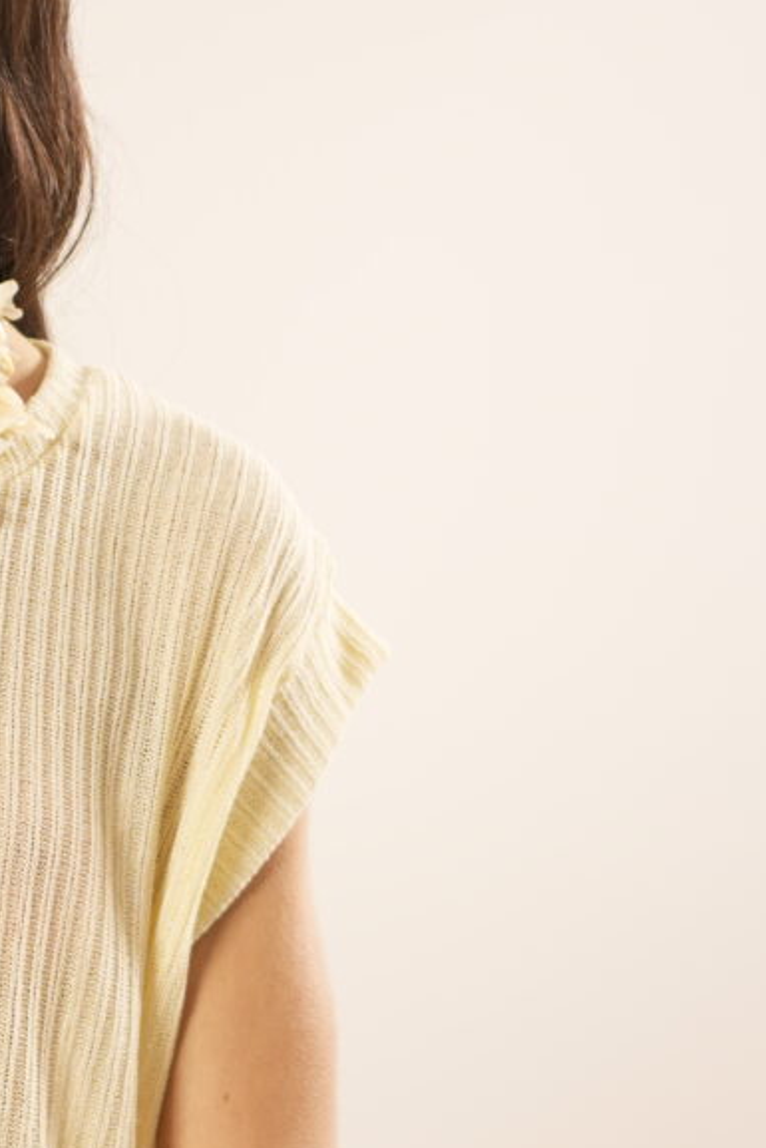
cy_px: 913
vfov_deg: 13.1
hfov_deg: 8.7
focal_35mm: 156
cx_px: -243
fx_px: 4976
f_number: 3.2
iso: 400
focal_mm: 50
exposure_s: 1/50
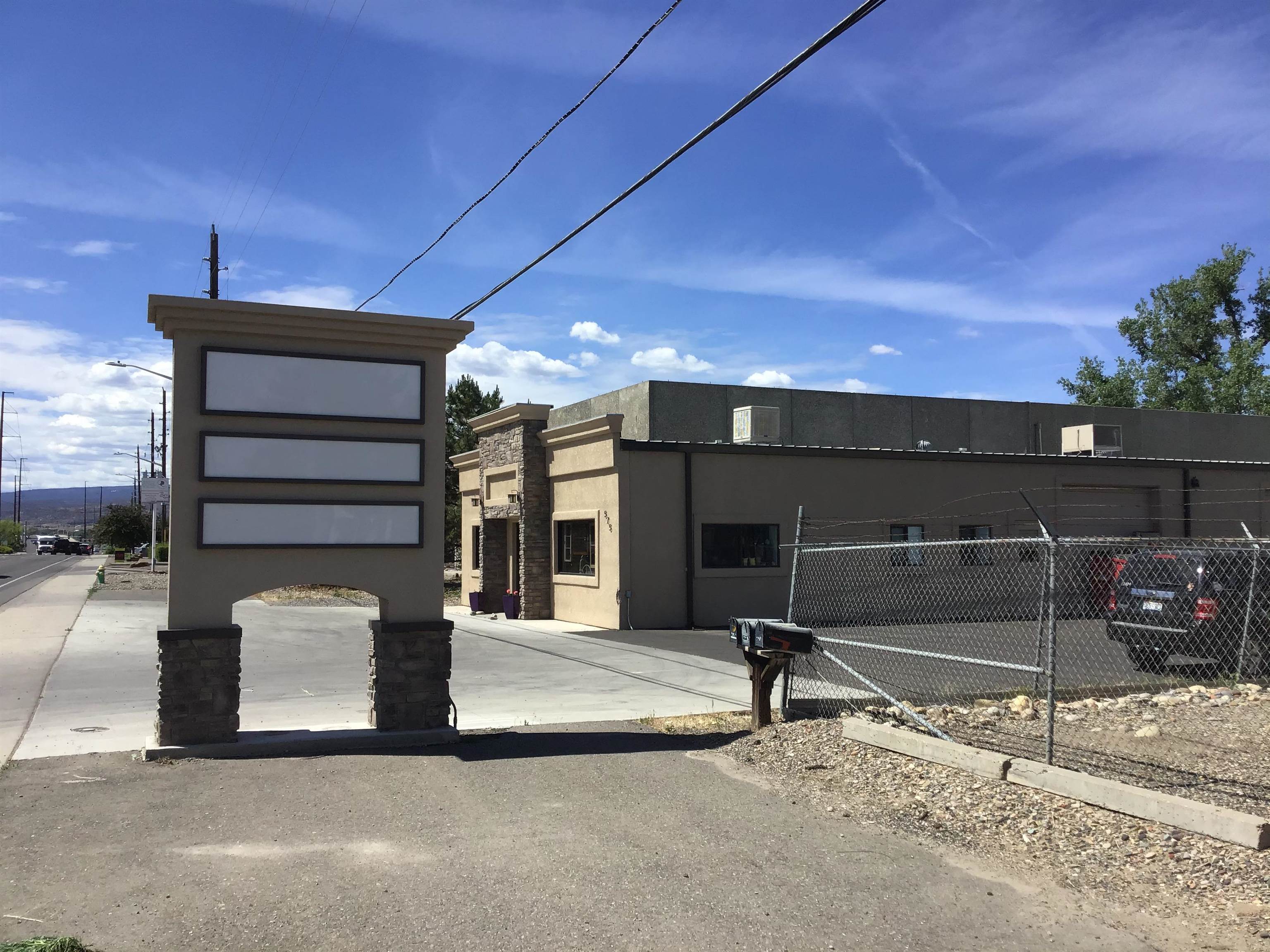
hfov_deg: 58.4
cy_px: 476
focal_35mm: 31
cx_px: 635
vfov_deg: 45.4
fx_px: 1137
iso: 25
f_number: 2.4
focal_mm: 3.3
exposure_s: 1/1631
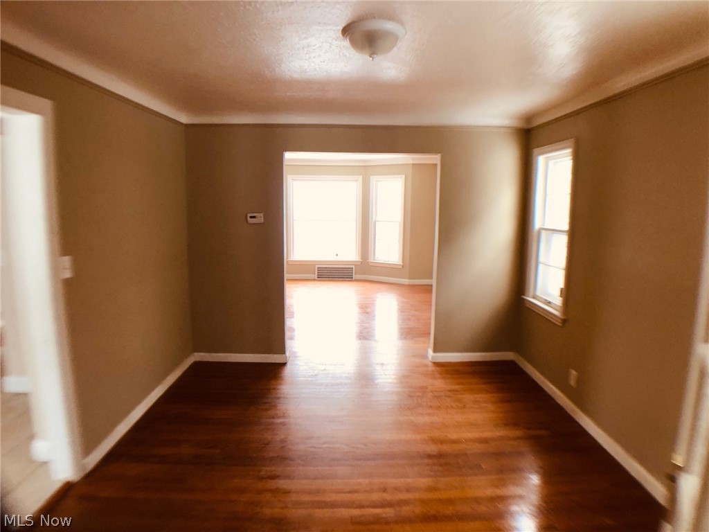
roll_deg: -1.6
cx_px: 354
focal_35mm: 28
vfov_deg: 49.7
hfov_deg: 63.4
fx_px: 573
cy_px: 266
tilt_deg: -8.1
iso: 40
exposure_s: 1/24
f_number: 1.8
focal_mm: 3.99
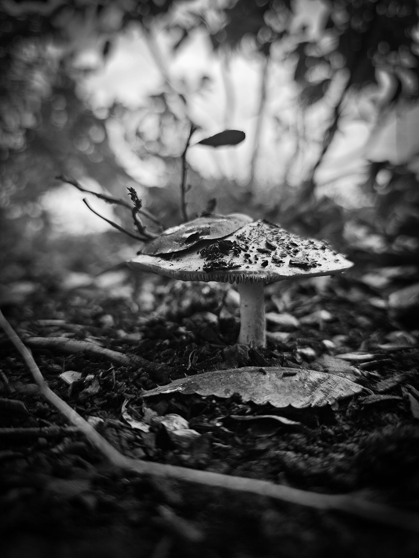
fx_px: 371
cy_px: 279
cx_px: 210
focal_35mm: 23
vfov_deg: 73.9
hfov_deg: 58.9
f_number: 1.7
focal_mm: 6.3
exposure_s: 1/180
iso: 16
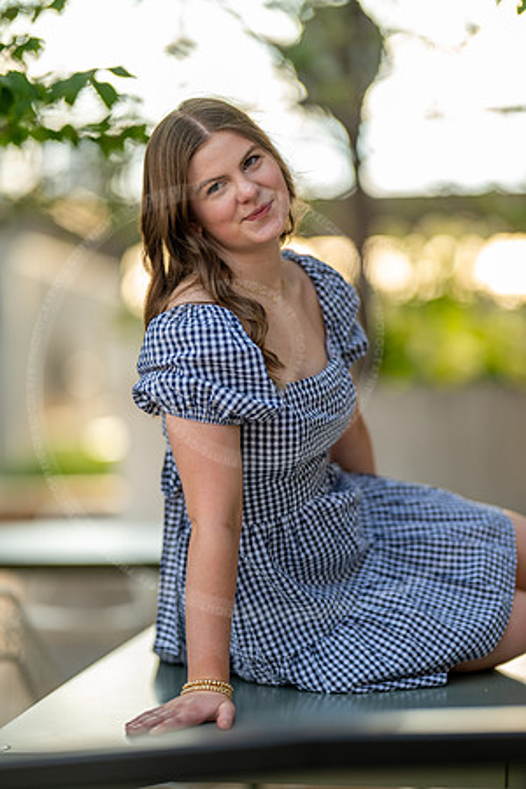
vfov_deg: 23.9
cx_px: 263
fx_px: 1863
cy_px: 394
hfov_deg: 16.1
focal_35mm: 85
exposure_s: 1/1600
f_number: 1.2
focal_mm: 85
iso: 200
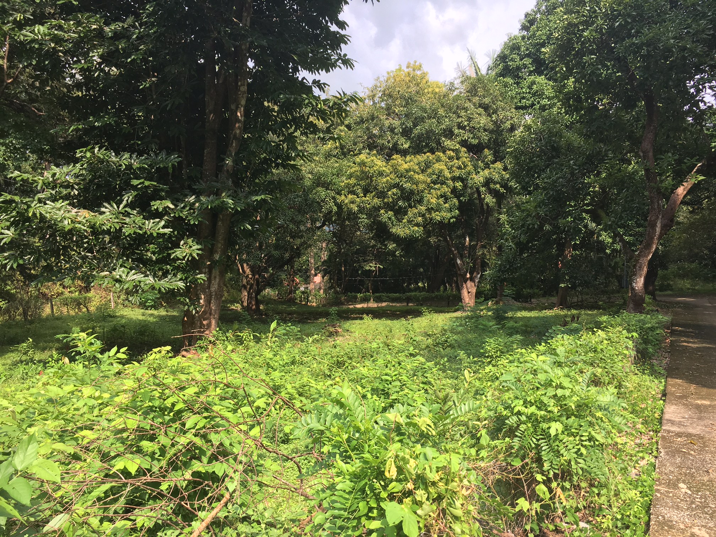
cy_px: 268
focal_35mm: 29
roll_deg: +0.8
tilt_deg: -2.1
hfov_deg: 61.7
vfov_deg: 48.2
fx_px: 600
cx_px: 358
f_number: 2.2
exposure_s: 1/557
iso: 25
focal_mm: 4.15
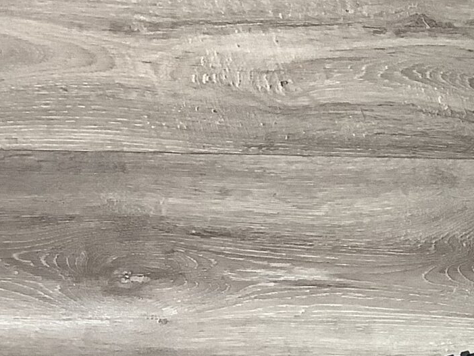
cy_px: 372
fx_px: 1548
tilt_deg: -18.4
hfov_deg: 16.0
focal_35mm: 113
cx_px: 712
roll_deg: -2.0
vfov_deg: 12.9
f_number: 2.4
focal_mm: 3.3
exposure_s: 1/60
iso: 125
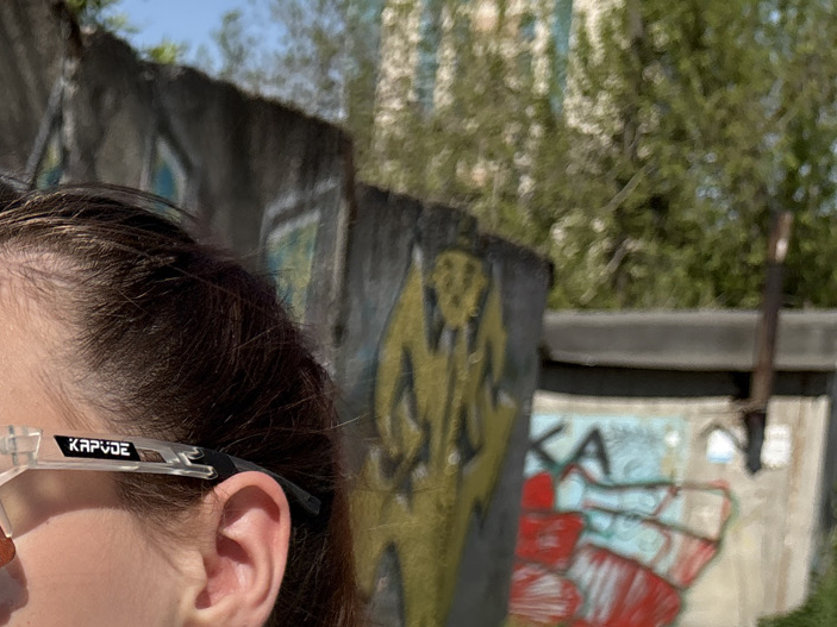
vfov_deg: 19.0
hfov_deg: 23.1
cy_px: 702
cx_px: -277
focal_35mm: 74
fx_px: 1789
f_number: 1.6
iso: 50
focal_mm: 5.96
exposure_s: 1/4329
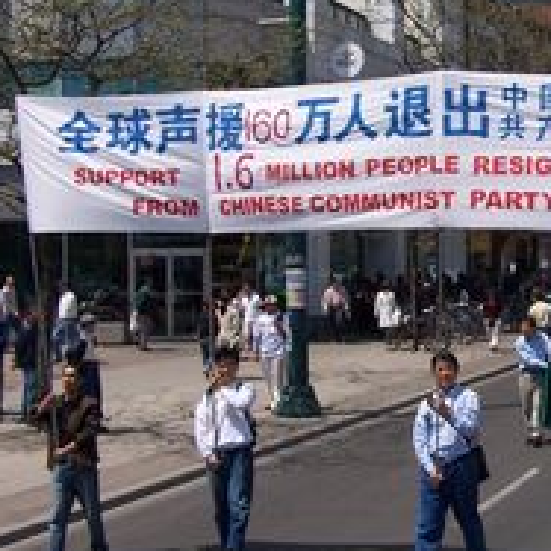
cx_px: 557
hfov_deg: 23.0
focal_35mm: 72
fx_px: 1297
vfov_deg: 24.0
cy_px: 236
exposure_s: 1/1000
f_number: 4
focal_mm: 6.3
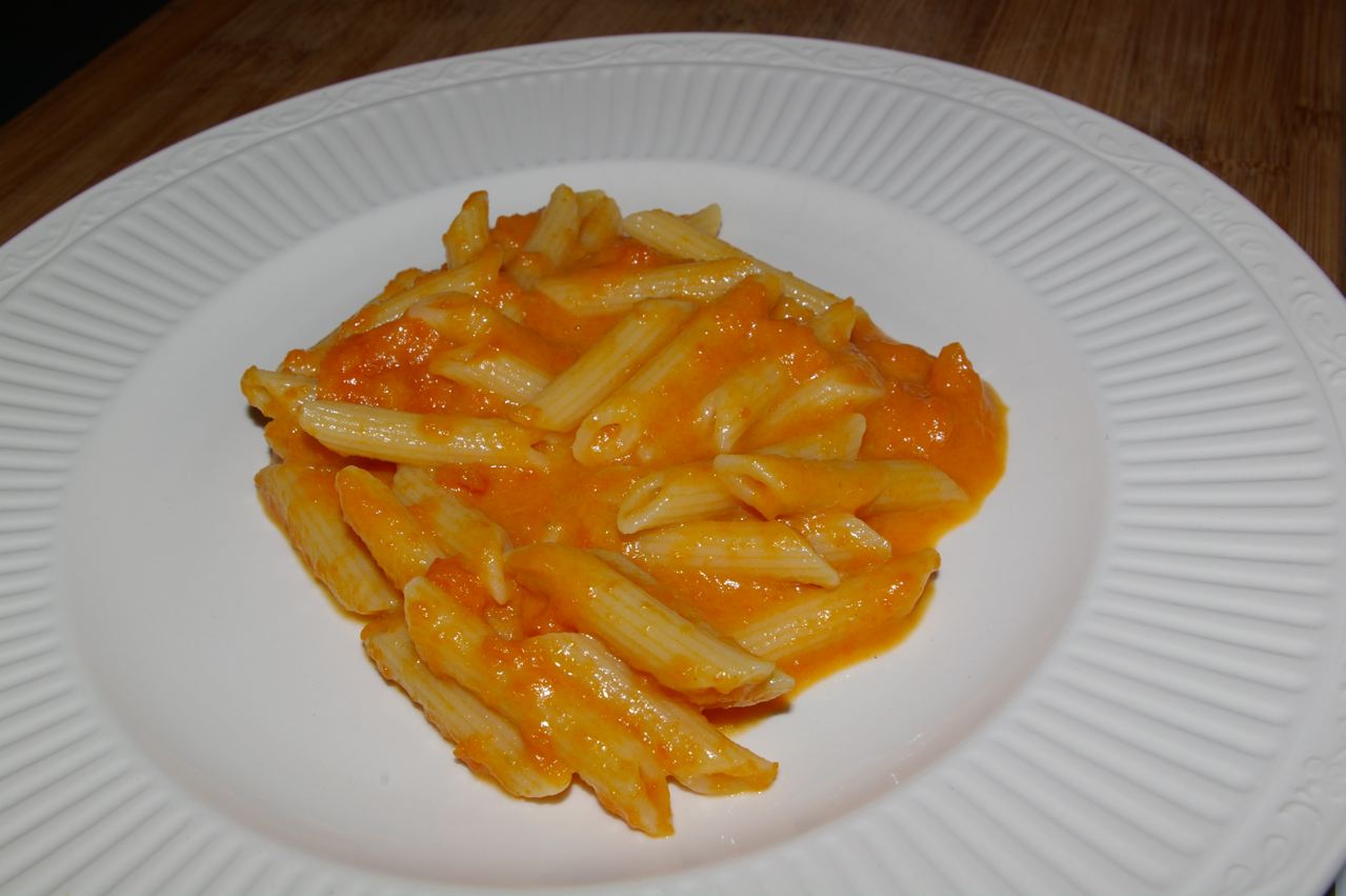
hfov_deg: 53.2
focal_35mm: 36
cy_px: 448
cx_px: 673
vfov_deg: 36.8
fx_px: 1345
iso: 200
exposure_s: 1/45
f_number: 13
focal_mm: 24
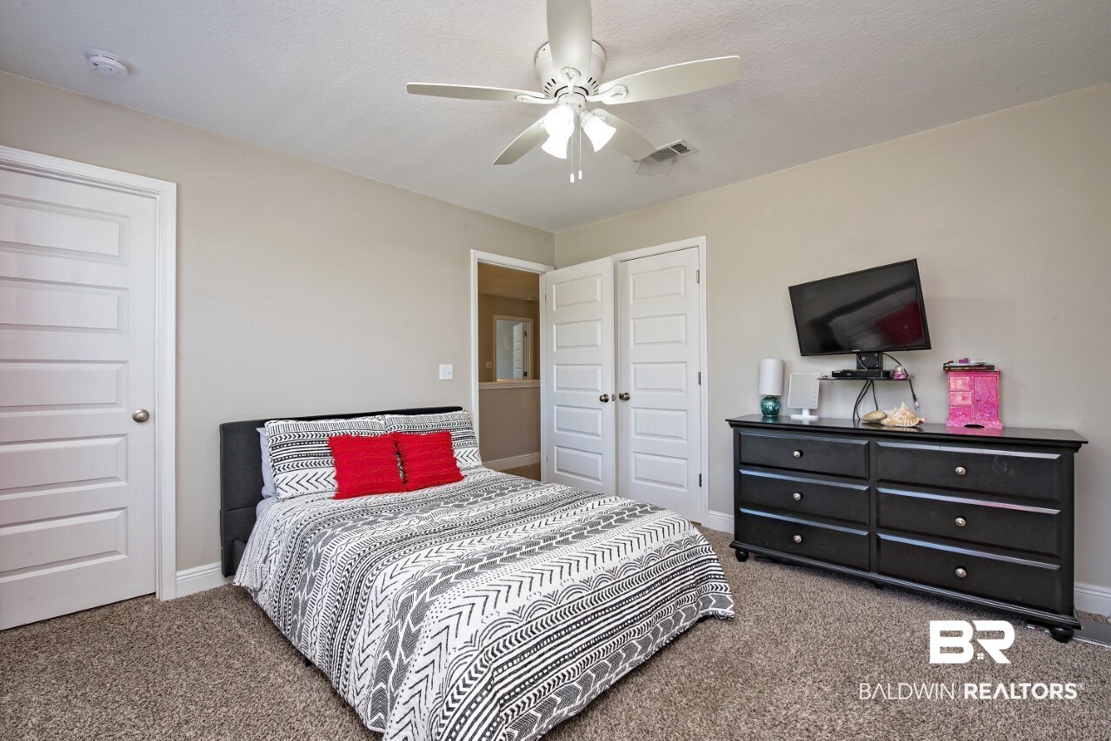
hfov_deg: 100.4
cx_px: 556
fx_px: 463
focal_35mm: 15
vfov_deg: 77.4
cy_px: 370
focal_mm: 15
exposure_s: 1/10
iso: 500
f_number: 13
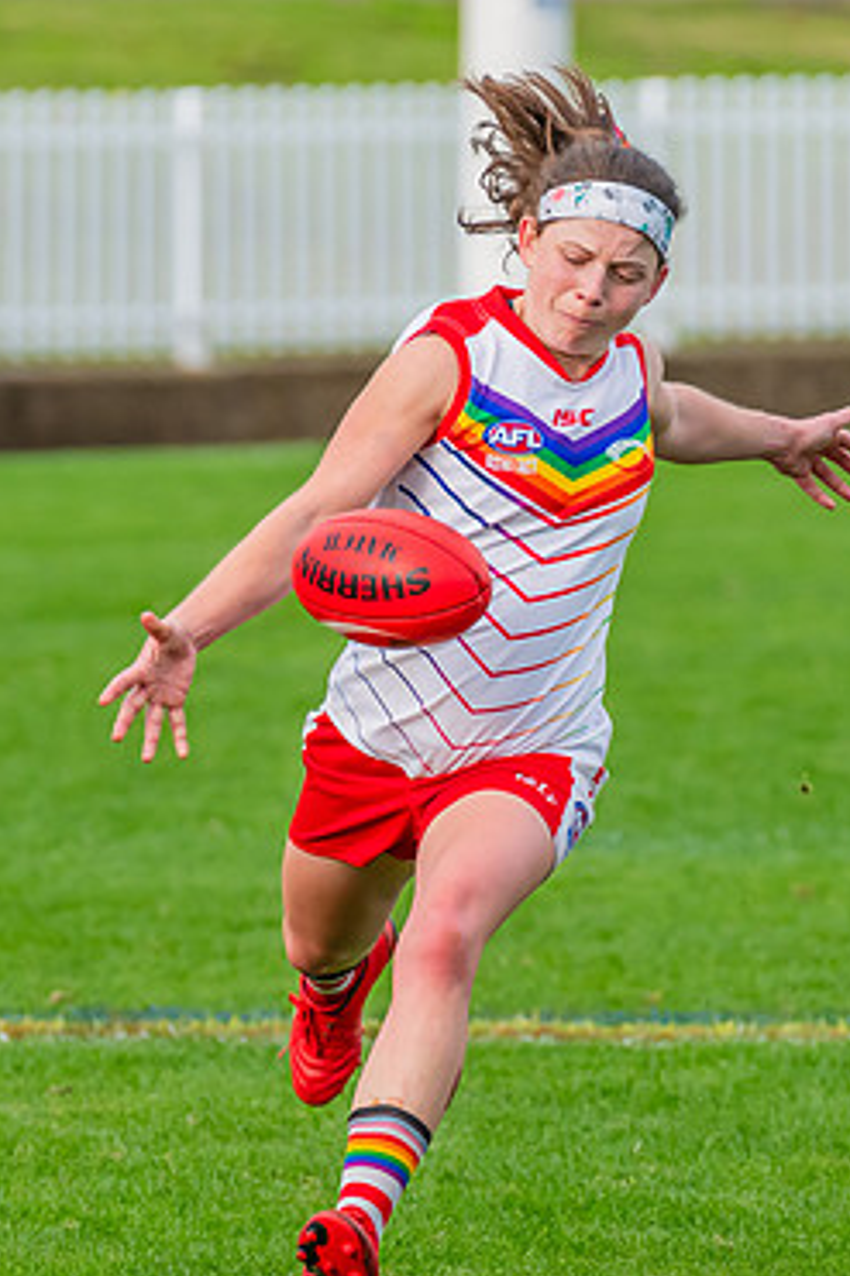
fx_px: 24529
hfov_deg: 2.0
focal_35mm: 692
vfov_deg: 3.0
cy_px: 739
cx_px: 577
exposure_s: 1/1000
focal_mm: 290
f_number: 6.3
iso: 800
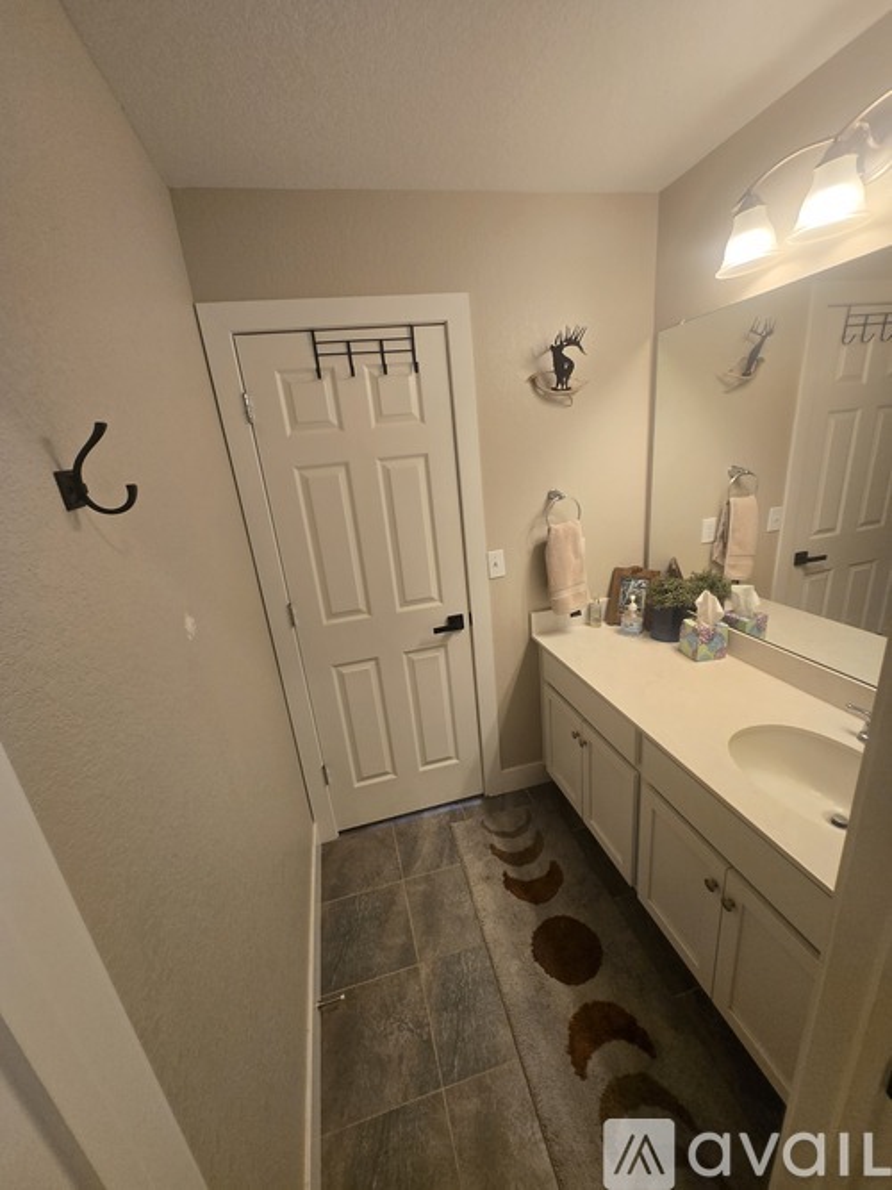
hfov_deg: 89.9
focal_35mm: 13
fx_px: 447
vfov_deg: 106.2
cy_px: 595
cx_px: 446
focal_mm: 1.7
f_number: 2.2
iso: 80
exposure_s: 1/60
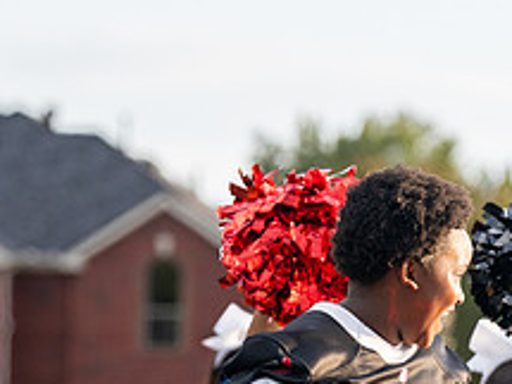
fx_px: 5529
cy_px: 477
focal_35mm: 374
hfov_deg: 5.3
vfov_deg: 4.0
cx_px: 440
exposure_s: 1/1000
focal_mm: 132
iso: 400
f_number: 4
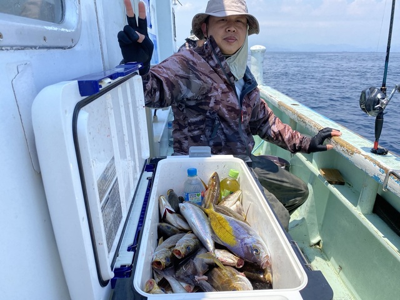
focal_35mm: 26
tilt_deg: -17.9
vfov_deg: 53.1
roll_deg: +1.3
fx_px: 300
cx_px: 200
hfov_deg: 67.3
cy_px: 150
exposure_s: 1/2410
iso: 32
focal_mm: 4.25
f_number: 1.8
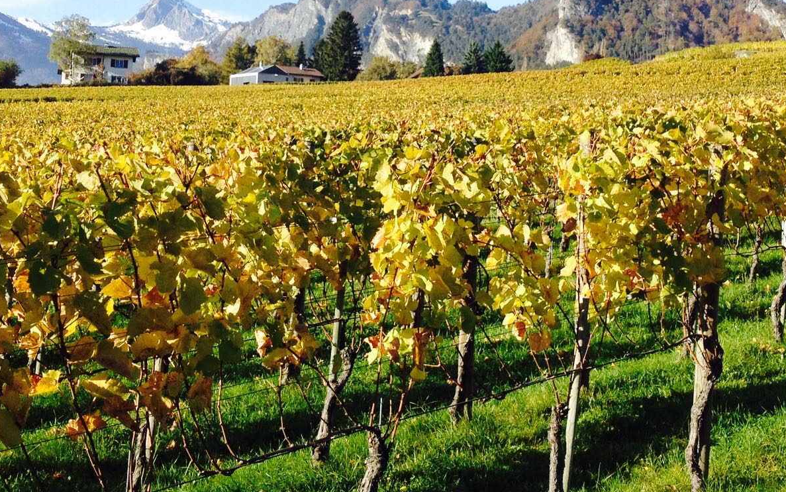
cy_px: 121
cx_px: 411
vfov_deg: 20.2
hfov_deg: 32.0
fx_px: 1371
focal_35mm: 64
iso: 50
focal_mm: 4.28
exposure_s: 1/905
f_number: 2.4
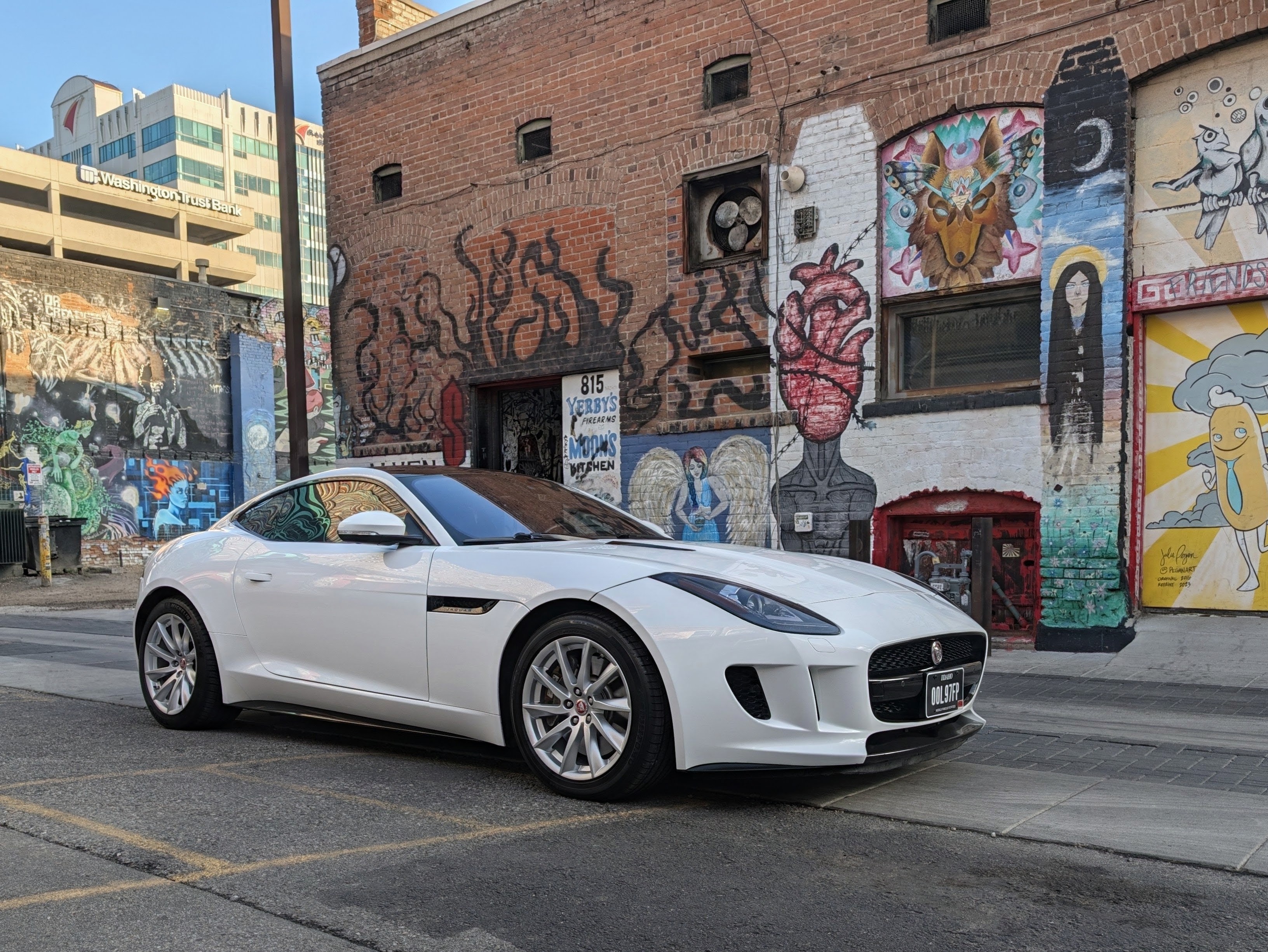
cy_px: 476
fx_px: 880
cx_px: 634
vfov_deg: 56.9
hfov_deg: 71.6
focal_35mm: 24
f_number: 1.68
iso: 23
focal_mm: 6.9
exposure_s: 1/796
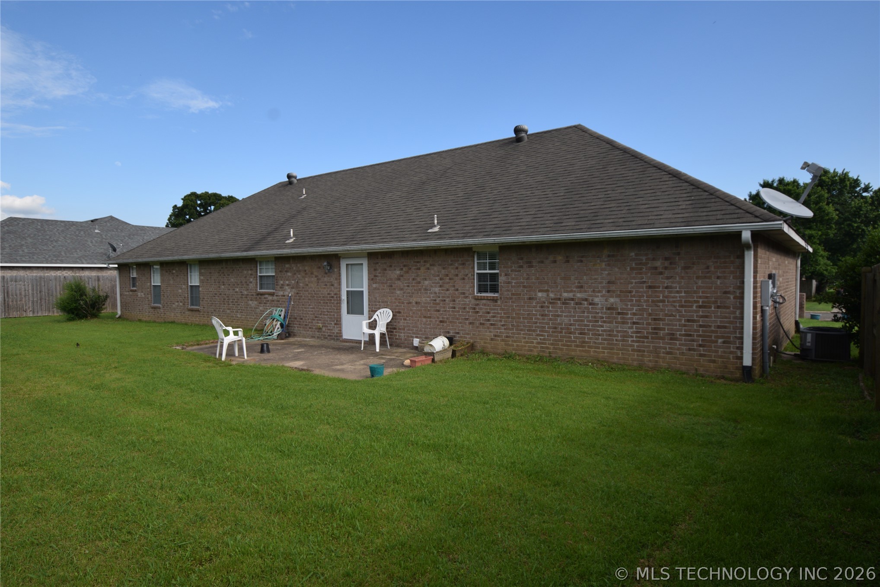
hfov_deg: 81.2
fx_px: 513
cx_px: 440
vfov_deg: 59.5
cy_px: 294
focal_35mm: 21
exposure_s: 1/320
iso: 200
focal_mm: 14
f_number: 9
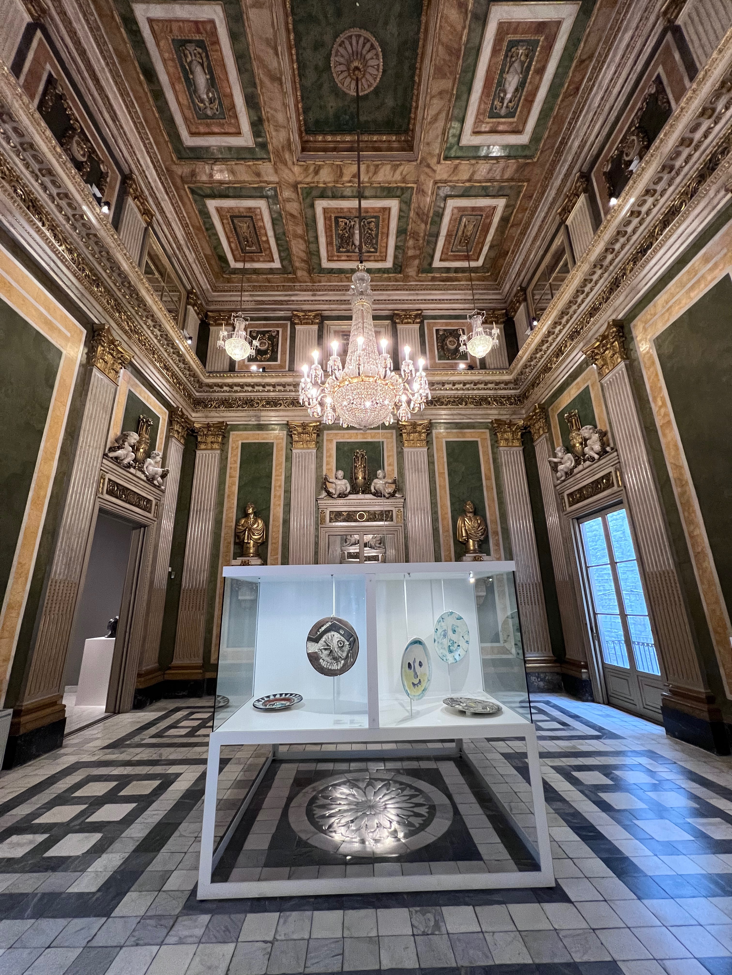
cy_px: 488
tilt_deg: +17.1
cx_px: 366
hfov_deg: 89.9
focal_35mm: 13
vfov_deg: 106.2
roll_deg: +0.9
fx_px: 367
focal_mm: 1.57
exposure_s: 1/50
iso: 320
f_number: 1.8
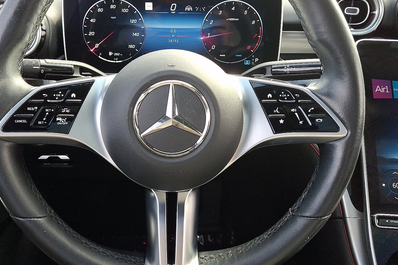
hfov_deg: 61.8
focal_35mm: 30
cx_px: 181
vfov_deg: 43.2
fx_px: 332
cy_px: 97
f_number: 1.8
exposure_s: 1/120
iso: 32
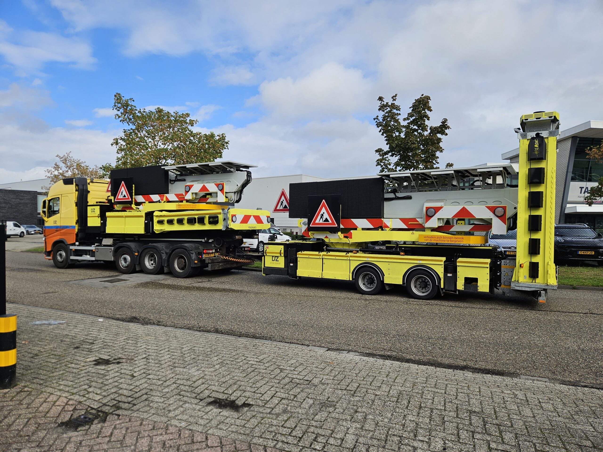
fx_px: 401
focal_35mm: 23
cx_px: 302
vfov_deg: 58.9
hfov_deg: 73.9
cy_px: 226
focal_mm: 5.4
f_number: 1.8
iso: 25
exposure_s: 1/1925
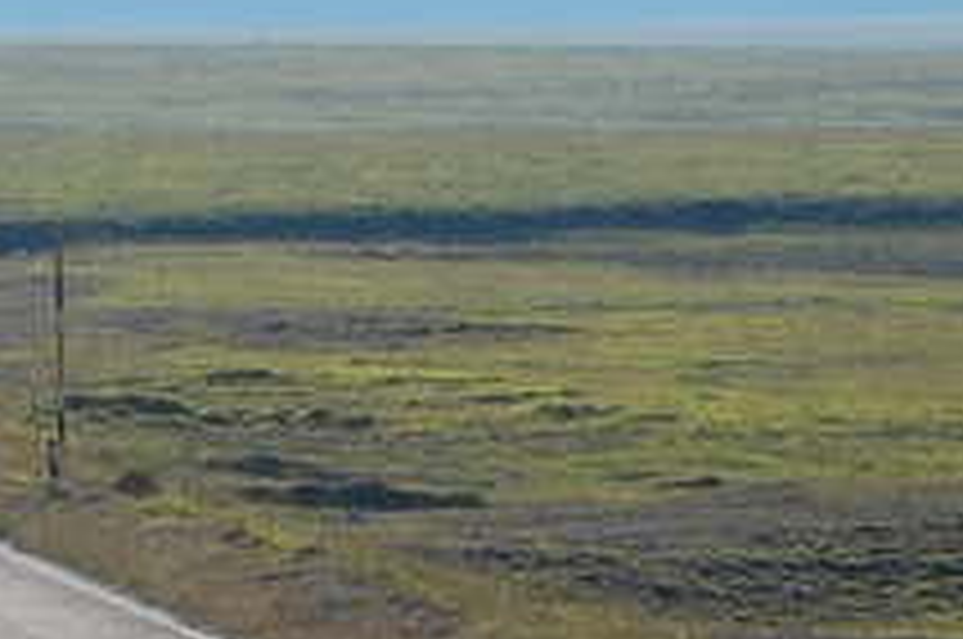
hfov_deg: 5.9
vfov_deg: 3.9
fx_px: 9298
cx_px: -212
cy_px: 1071
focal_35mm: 348
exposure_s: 1/800
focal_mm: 55
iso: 200
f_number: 5.6
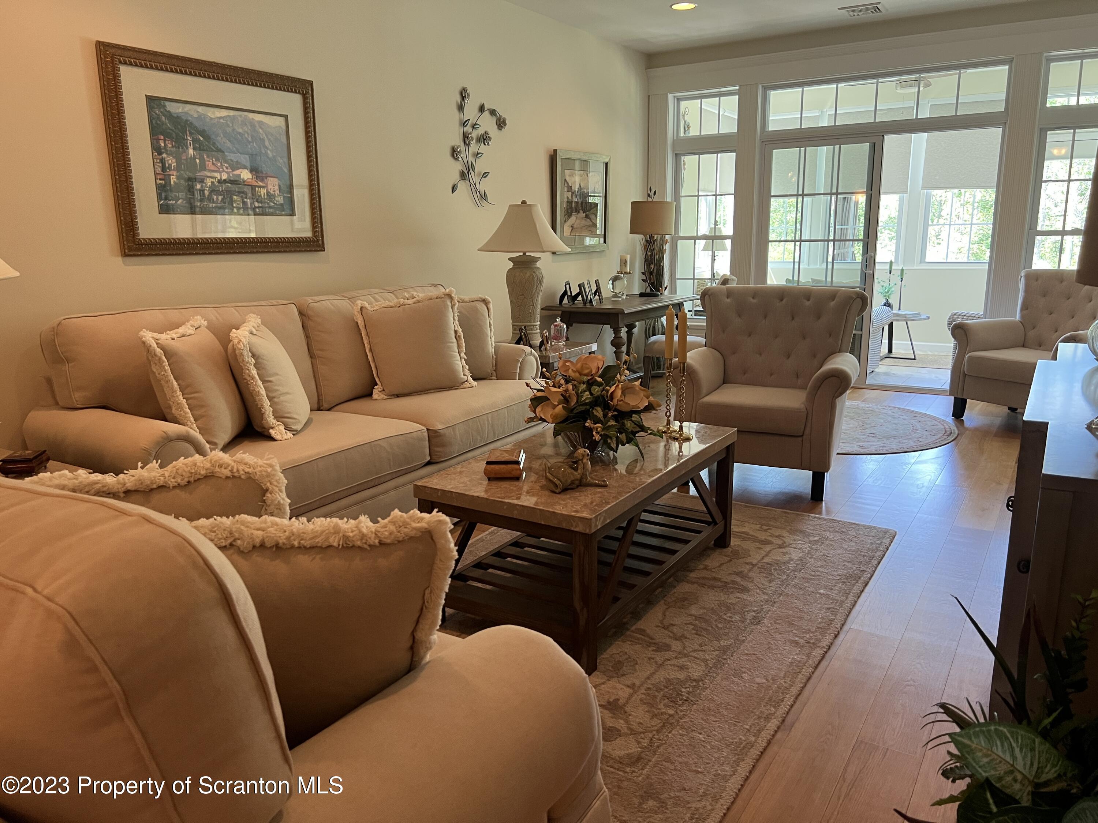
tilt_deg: -13.6
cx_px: 549
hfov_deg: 67.3
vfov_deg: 53.1
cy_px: 412
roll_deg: +0.9
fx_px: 825
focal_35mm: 26
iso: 160
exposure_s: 1/60
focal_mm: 5.7
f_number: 1.5
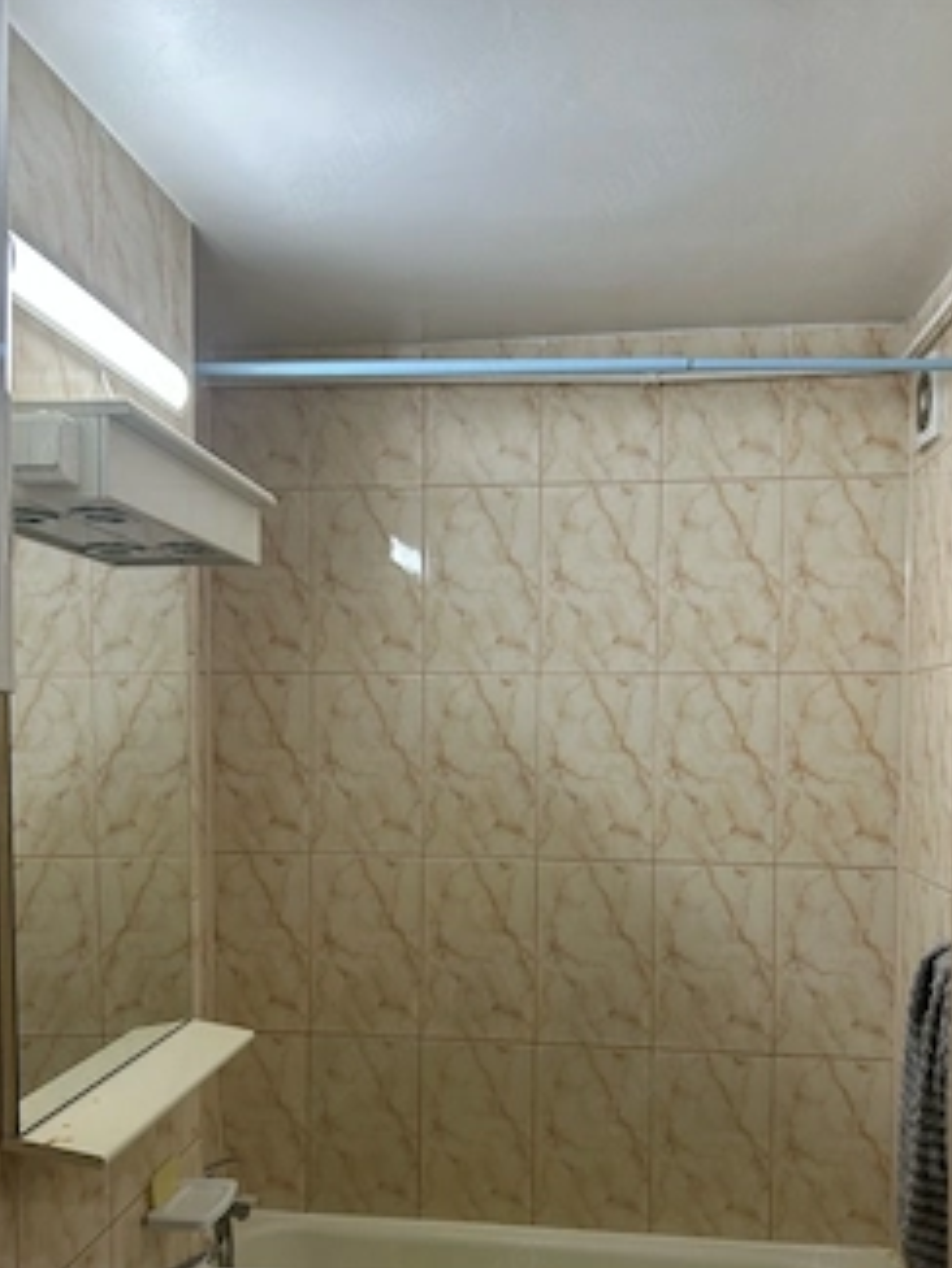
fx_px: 1173
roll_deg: -0.8
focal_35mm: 32
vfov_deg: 56.3
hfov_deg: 44.2
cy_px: 773
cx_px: 492
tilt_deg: -3.7
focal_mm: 5.7
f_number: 1.5
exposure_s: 1/50
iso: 80
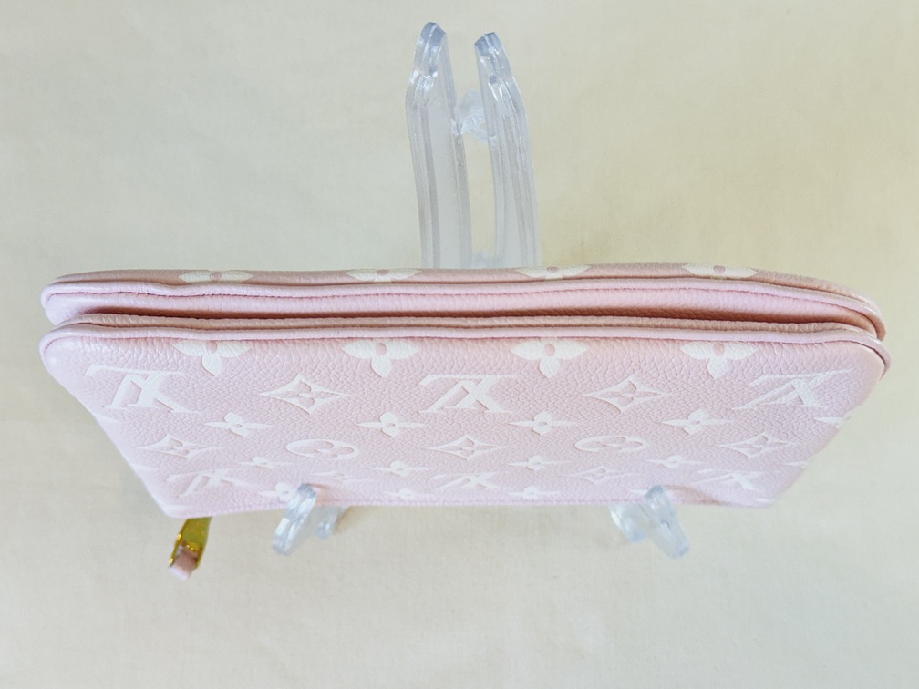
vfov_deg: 30.3
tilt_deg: -70.7
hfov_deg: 39.7
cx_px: 460
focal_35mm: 48
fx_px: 1274
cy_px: 344
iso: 80
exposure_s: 1/100
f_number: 1.78
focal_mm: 6.76
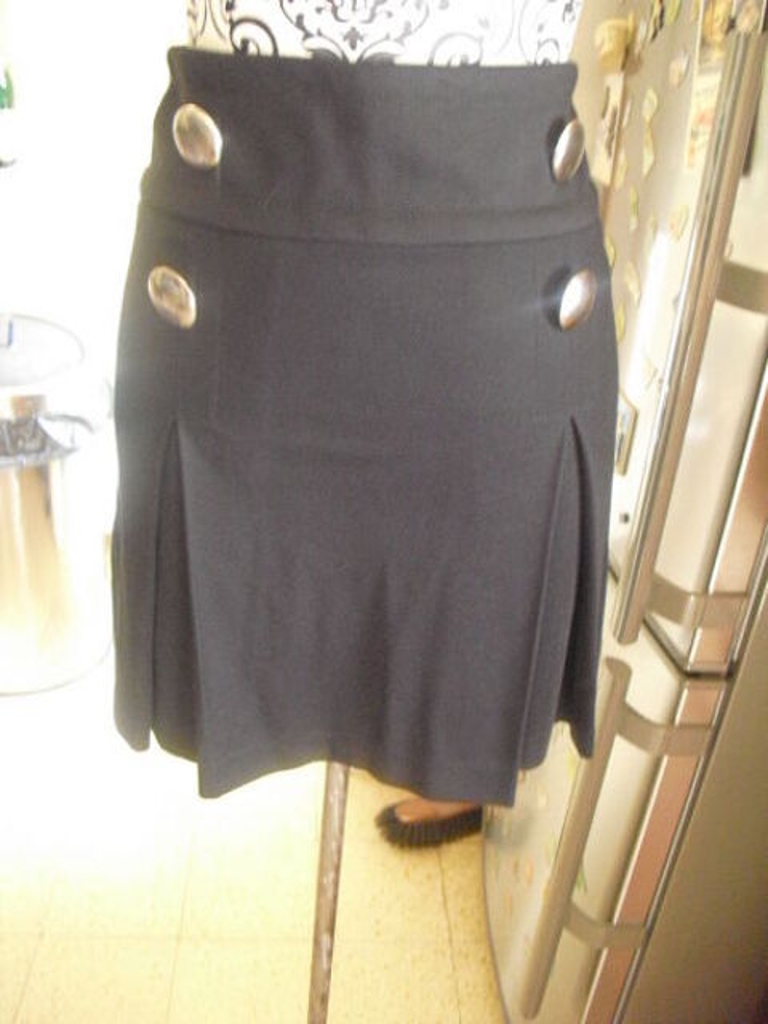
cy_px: 512
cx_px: 384
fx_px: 1065
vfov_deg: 51.4
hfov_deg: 39.7
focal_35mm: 36
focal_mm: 6.3
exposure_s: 1/13
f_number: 3.1
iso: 800
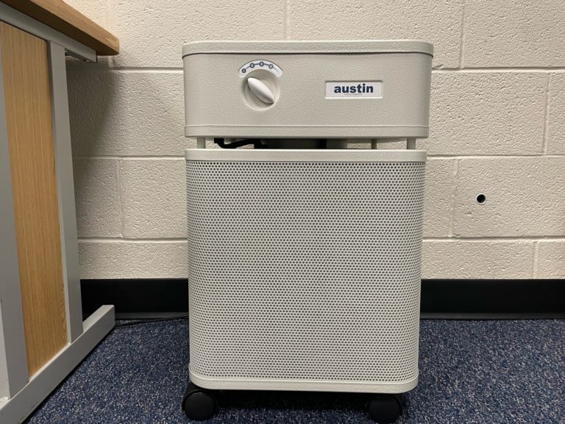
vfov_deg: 53.1
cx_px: 282
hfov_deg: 67.3
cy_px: 212
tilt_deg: -7.7
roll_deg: +0.7
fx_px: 424
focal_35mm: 26
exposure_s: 1/60
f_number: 1.6
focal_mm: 4.2
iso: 125
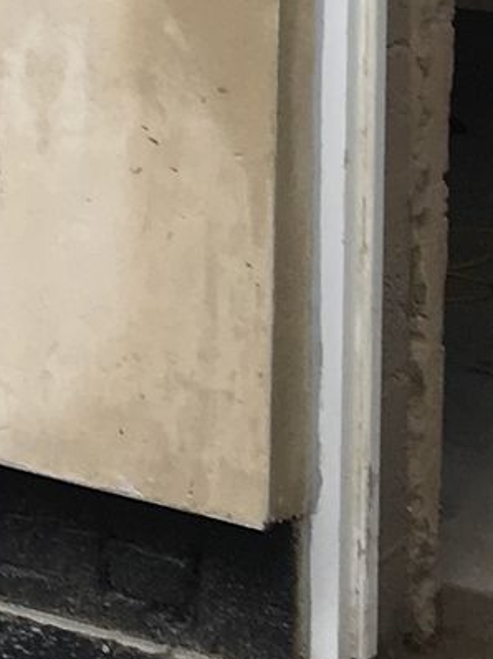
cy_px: -429
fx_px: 3327
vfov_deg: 10.8
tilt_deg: -4.2
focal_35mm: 175
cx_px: -804
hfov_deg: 7.7
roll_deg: +1.1
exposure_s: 1/219
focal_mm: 4.15
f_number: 2.2
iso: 25
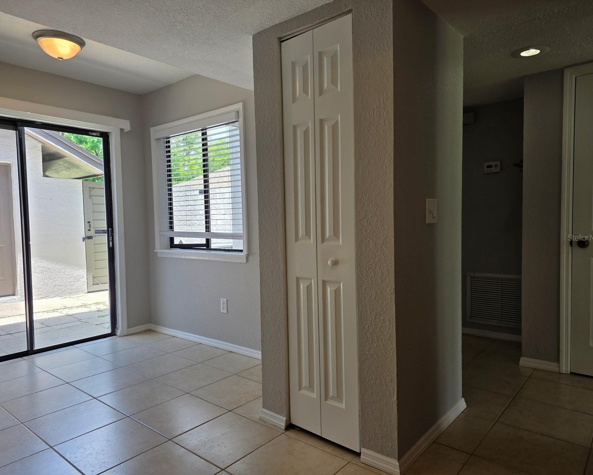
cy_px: 237
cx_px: 288
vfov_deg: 58.8
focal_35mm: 24
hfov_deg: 70.3
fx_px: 421
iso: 16
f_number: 1.7
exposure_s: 1/120
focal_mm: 6.3
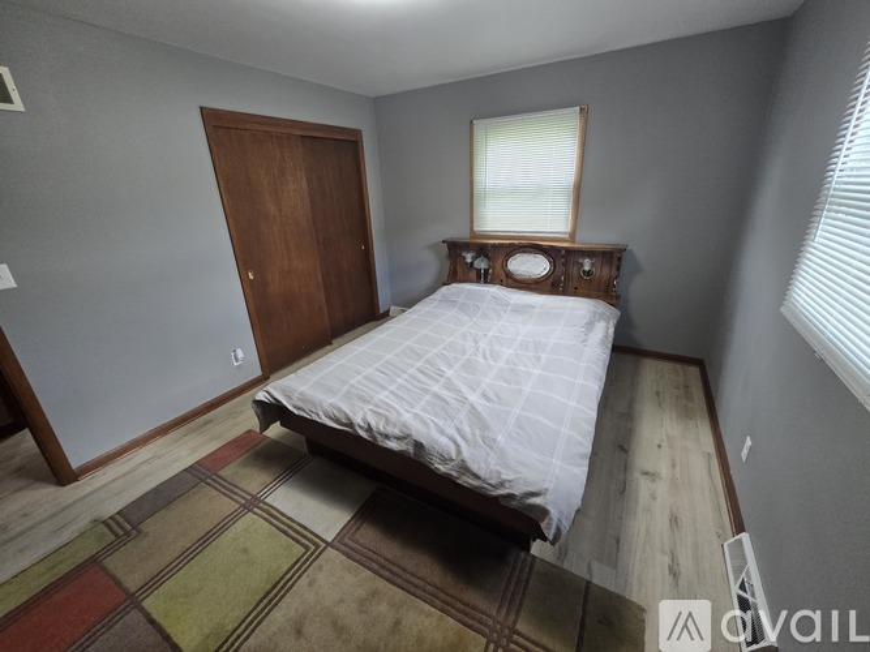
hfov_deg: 106.2
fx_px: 327
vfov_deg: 89.9
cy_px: 326
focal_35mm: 13
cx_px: 435
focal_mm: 2.2
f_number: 2.2
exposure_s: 1/60
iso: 250
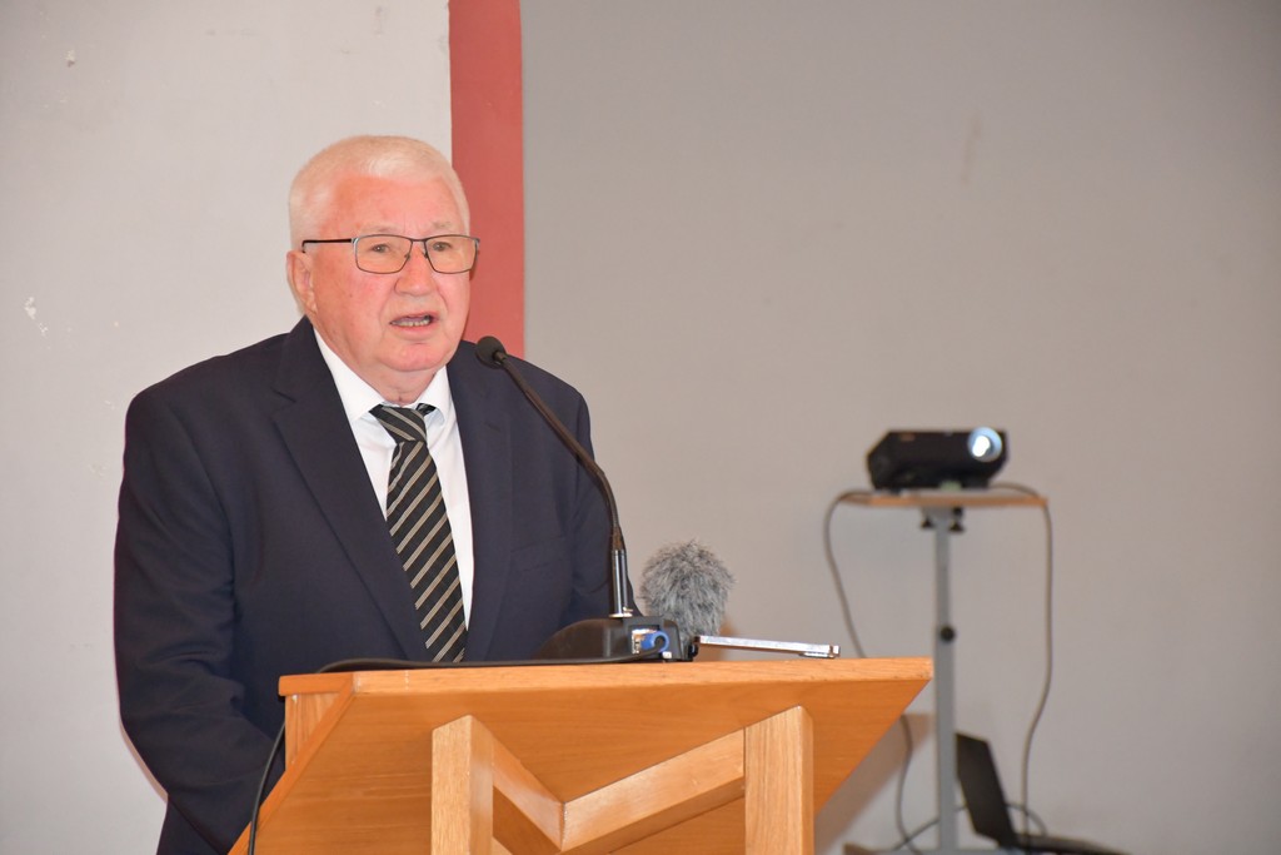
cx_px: 640
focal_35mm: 157
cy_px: 428
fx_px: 5587
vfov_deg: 8.7
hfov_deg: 13.1
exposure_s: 1/60
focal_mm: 105
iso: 4000
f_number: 5.6
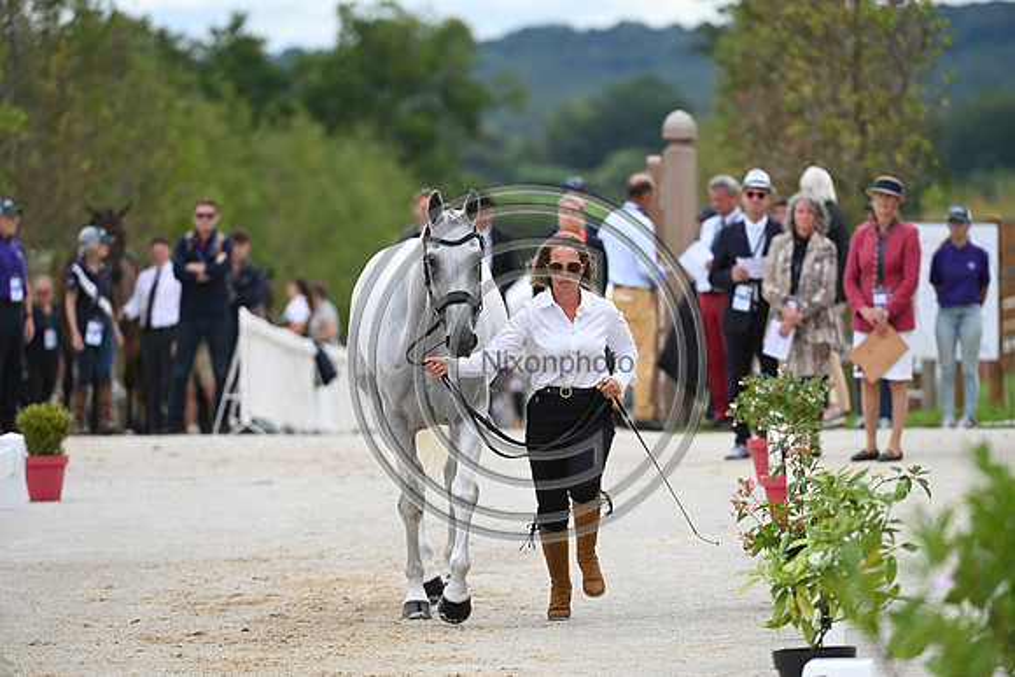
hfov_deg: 6.1
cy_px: 338
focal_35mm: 340
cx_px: 508
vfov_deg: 4.0
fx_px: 9588
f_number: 5.6
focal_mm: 340
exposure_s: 1/1600
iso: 560
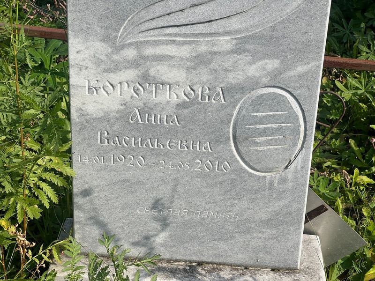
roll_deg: -1.7
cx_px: 188
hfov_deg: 25.3
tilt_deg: -27.6
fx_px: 834
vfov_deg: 19.1
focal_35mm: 77
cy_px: 140
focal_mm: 9
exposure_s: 1/732
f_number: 2.8
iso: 32
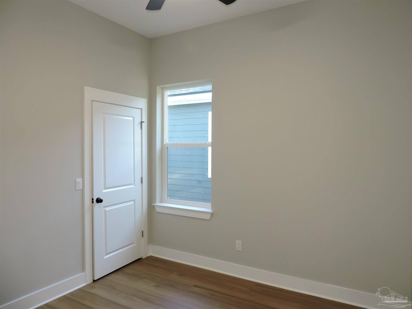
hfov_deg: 71.6
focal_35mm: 24
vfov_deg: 56.8
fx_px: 286
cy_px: 154
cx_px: 206
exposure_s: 1/40
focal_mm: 4.3
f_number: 3
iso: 280
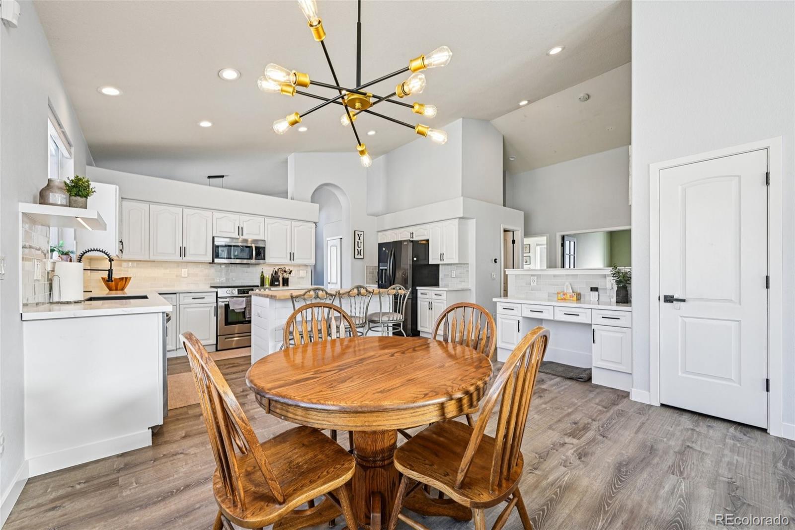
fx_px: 309
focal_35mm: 14
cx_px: 398
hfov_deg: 104.3
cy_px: 265
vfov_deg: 81.2
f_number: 11
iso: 200
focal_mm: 14
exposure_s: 1/15
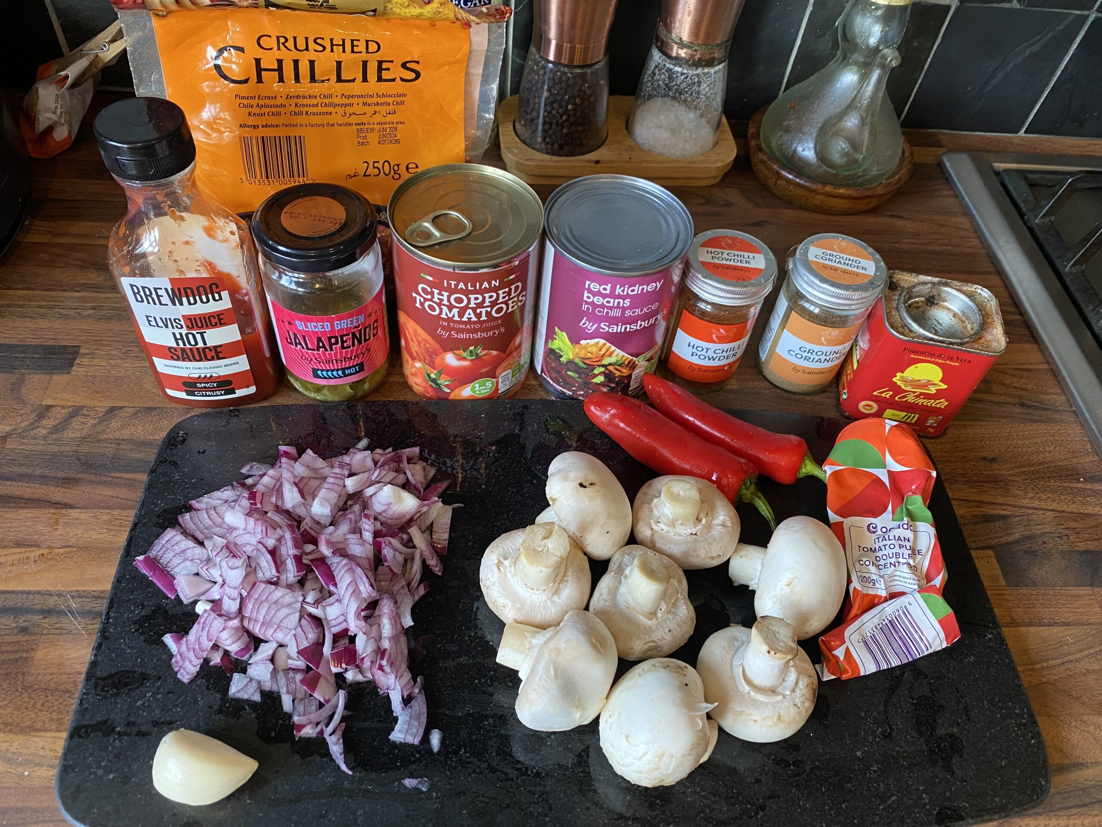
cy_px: 414
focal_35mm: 26
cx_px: 551
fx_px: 828
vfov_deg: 53.1
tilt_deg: -50.9
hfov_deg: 67.3
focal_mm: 4.25
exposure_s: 1/60
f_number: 1.8
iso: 160
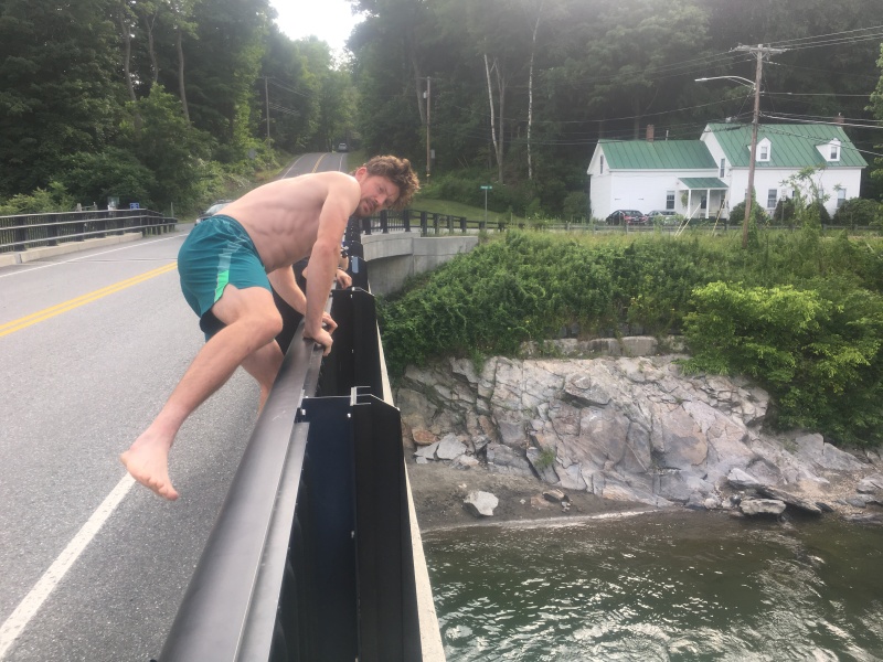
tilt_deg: -8.4
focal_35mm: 29
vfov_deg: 48.2
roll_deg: +1.2
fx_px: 740
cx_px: 442
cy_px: 331
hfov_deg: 61.7
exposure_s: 1/377
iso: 25
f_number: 2.2
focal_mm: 4.15
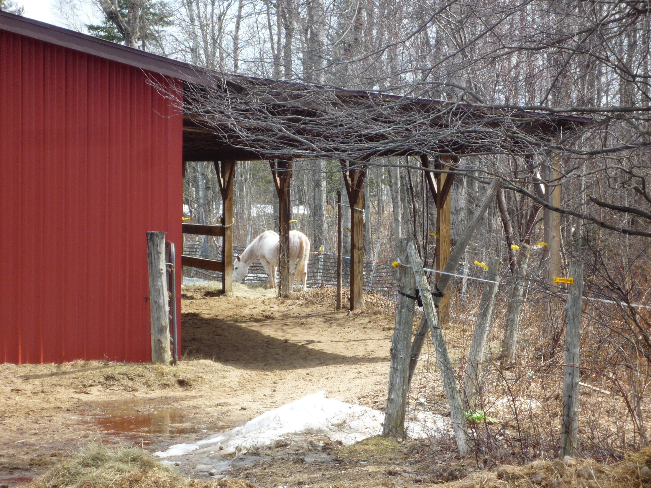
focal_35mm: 125
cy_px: 244
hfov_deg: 15.8
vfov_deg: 11.9
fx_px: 2351
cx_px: 326
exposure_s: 1/125
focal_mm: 22
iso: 125
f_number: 5.9
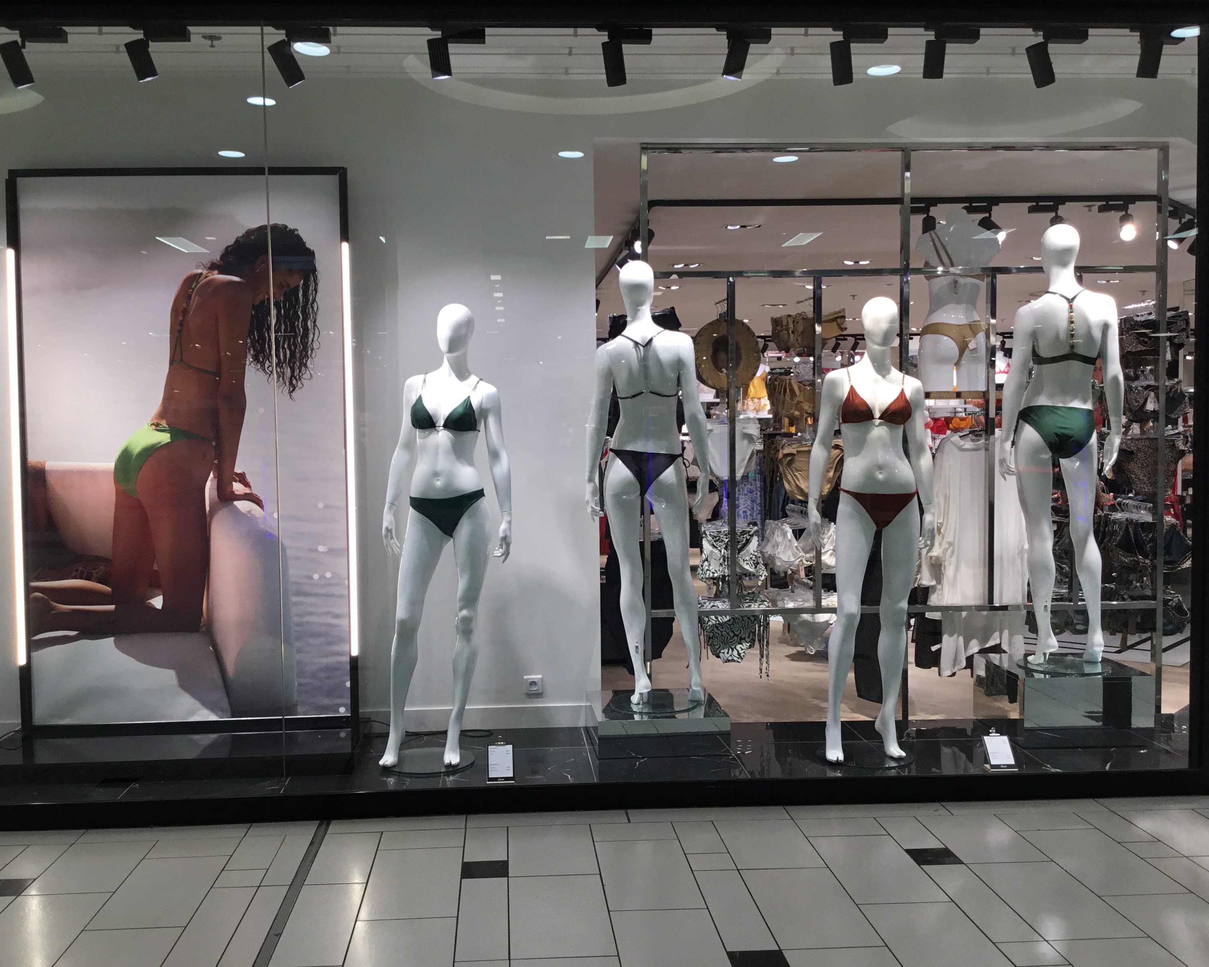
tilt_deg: -3.1
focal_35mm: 33
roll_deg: +1.3
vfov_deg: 44.5
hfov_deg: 54.2
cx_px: 554
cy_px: 492
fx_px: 1181
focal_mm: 3.3
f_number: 2.4
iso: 40
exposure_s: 1/100
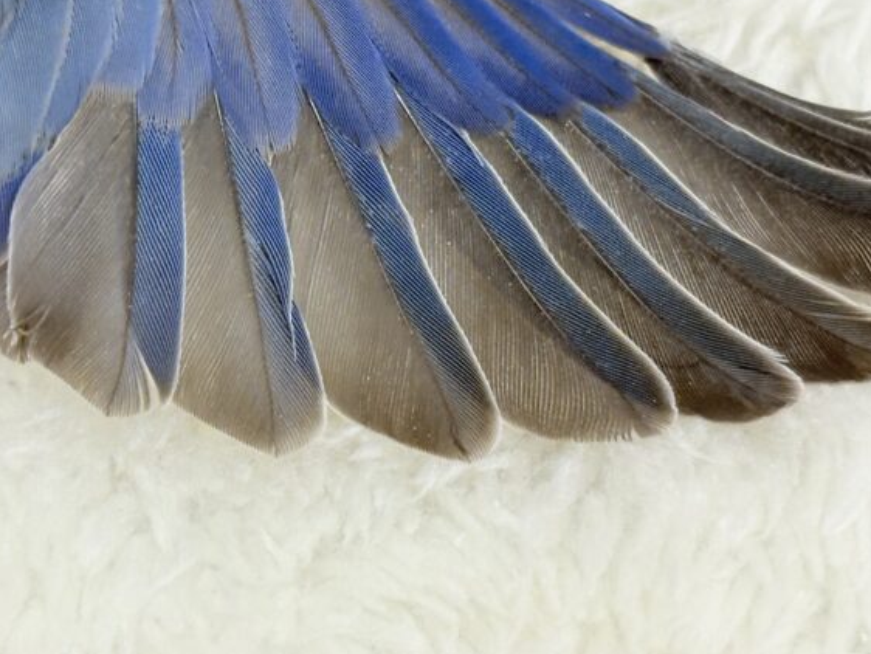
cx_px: 322
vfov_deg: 13.3
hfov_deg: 17.7
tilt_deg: -53.4
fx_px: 2794
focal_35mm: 111
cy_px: 271
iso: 50
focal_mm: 5.96
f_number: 1.6
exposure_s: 1/50
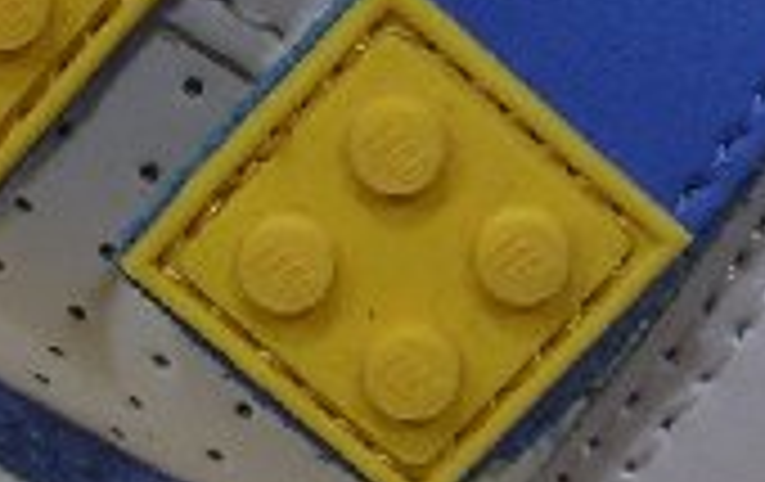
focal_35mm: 189
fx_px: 3948
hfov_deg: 11.1
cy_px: 18
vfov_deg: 7.0
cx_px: 531
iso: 100
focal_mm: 5.8
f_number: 2.8
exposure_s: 1/10
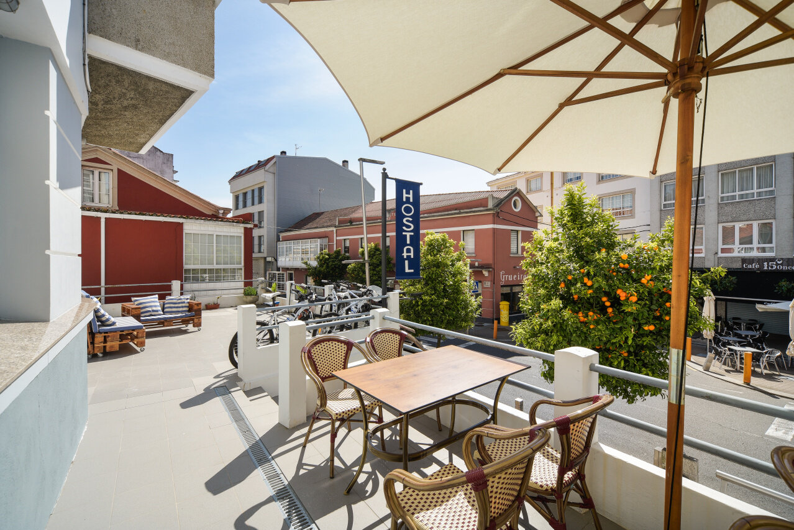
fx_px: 331
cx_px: 397
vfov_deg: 77.4
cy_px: 265
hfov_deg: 100.4
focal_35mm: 15
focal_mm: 15
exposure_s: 1/250
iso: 160
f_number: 11
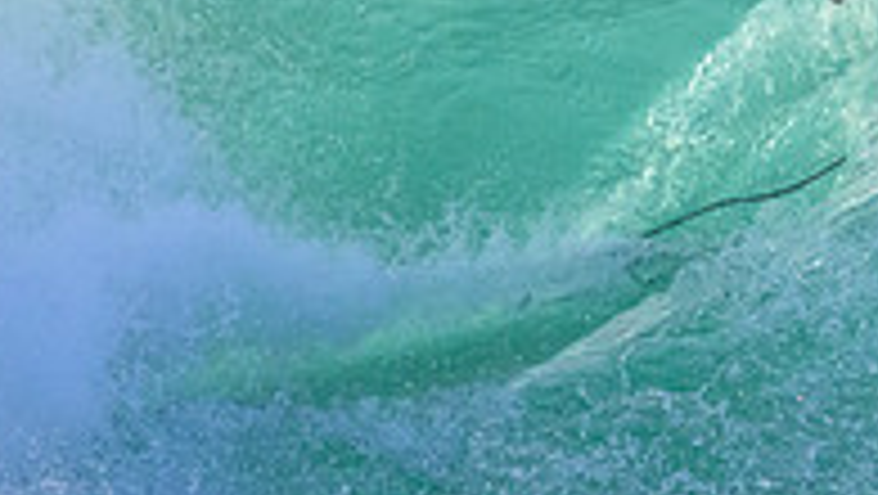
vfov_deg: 0.5
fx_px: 58126
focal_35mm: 2495
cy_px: -106
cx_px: 1274
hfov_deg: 0.9
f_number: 11
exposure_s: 1/2000
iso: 5000
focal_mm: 800
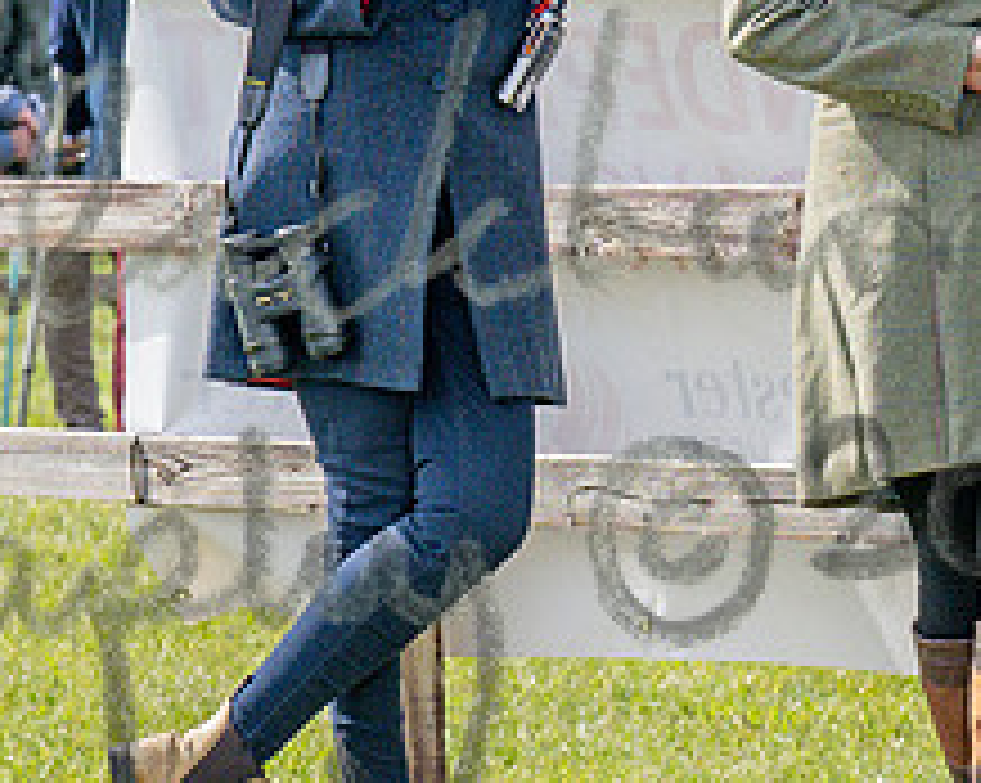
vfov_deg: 4.5
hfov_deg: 5.7
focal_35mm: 341
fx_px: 9892
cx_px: 373
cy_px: 0
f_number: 5
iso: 400
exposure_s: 1/1250
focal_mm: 70
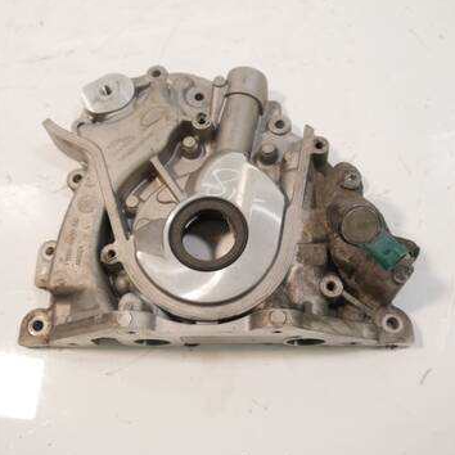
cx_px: 221
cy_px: 228
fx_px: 535
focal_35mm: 36
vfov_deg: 46.0
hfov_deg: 46.0
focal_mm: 15
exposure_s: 1/125
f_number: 3.5
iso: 1000
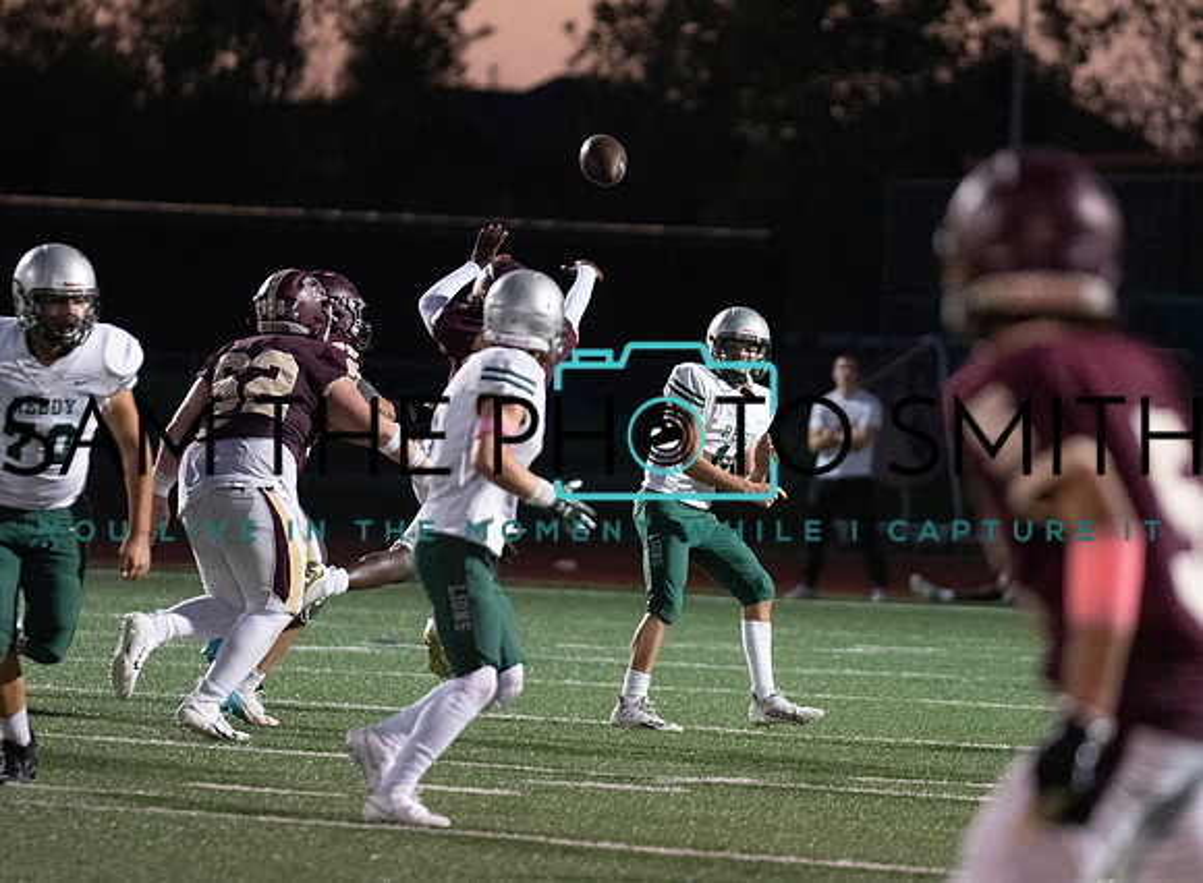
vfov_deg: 4.8
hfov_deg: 6.6
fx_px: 10475
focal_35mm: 304
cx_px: 725
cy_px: 456
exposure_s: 1/1000
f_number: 2.8
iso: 10000
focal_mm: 200
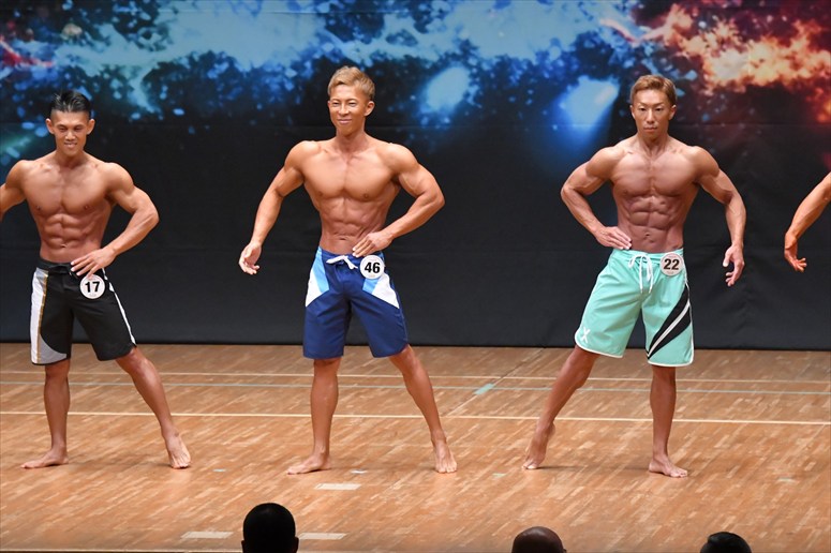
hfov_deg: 8.6
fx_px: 5537
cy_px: 276
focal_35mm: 240
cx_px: 416
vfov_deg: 5.7
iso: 8000
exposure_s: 1/400
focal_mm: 160
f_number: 5.6
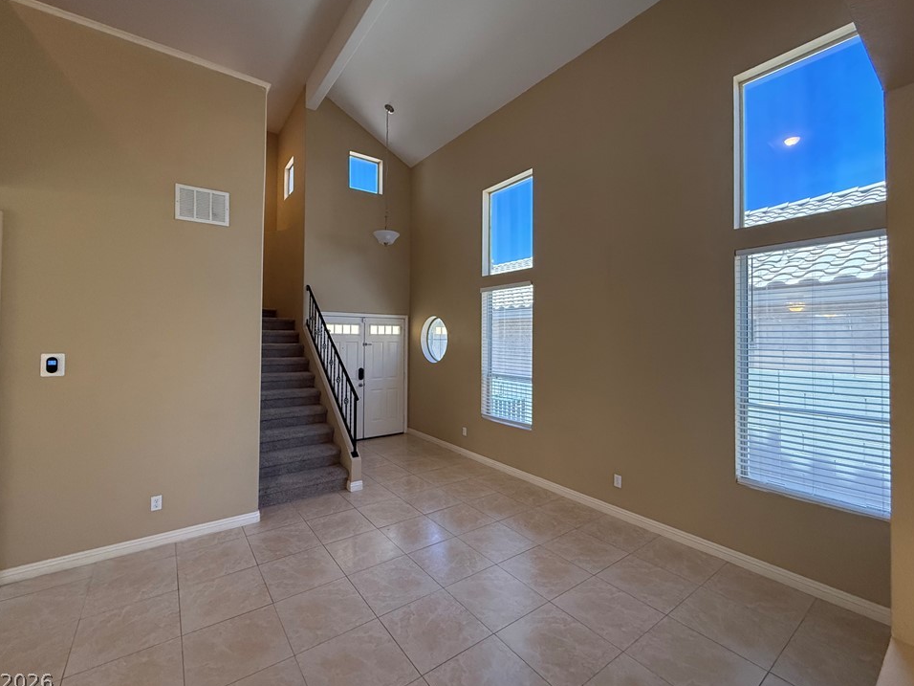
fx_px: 396
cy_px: 330
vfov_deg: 81.7
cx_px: 438
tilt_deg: +0.7
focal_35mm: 15
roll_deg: -1.1
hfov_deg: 98.1
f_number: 2.2
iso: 500
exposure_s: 1/120
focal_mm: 2.22
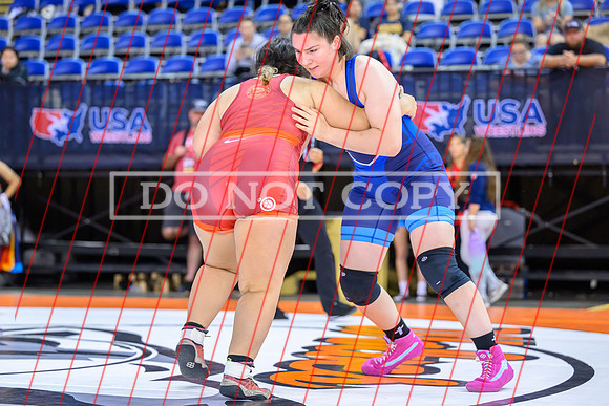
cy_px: 203
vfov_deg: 14.0
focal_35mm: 98
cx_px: 316
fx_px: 1657
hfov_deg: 20.8
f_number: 3.2
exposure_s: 1/800
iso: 5000
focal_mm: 92
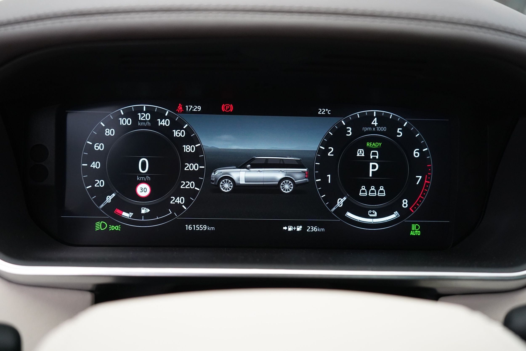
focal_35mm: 34
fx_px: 497
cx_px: 263
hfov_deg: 55.8
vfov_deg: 38.9
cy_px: 176
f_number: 4
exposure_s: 1/60
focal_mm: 34
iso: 4000
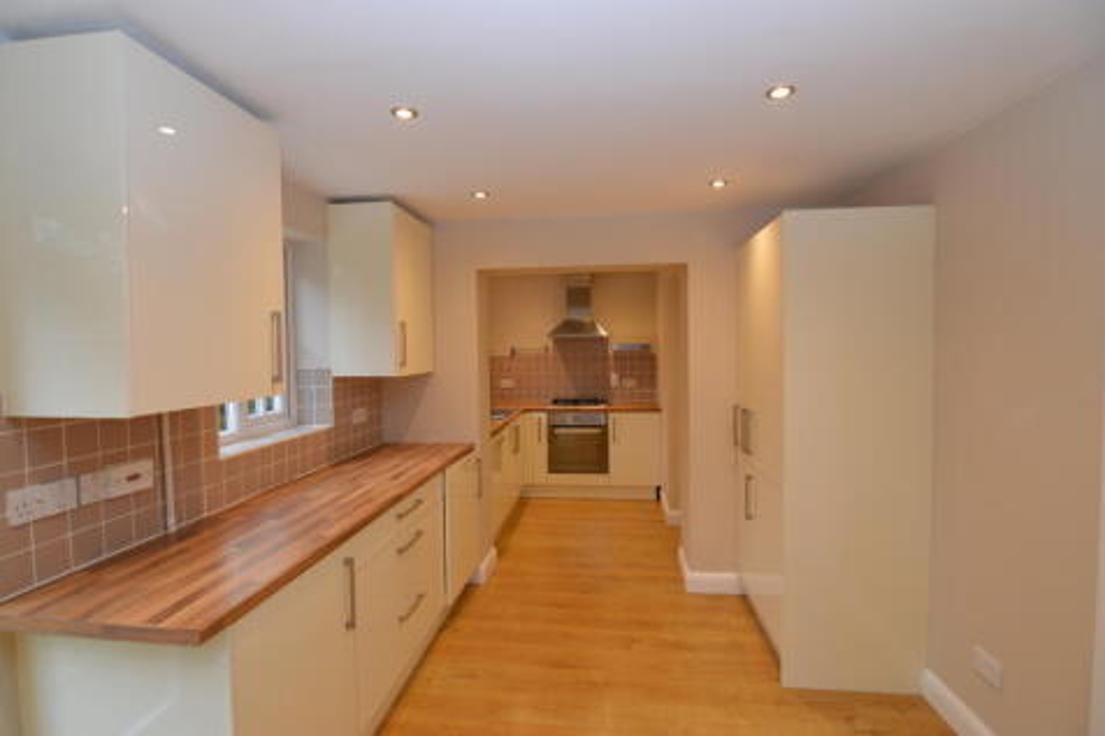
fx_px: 529
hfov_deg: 92.5
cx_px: 552
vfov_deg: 69.6
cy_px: 368
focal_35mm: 17
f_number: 4.5
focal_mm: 11.5
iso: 400
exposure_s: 1/80
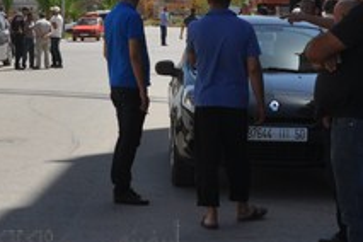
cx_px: 72
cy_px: 3
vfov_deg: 10.8
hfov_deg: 16.1
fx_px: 1270
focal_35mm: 126
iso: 200
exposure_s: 1/320
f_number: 9
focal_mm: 28
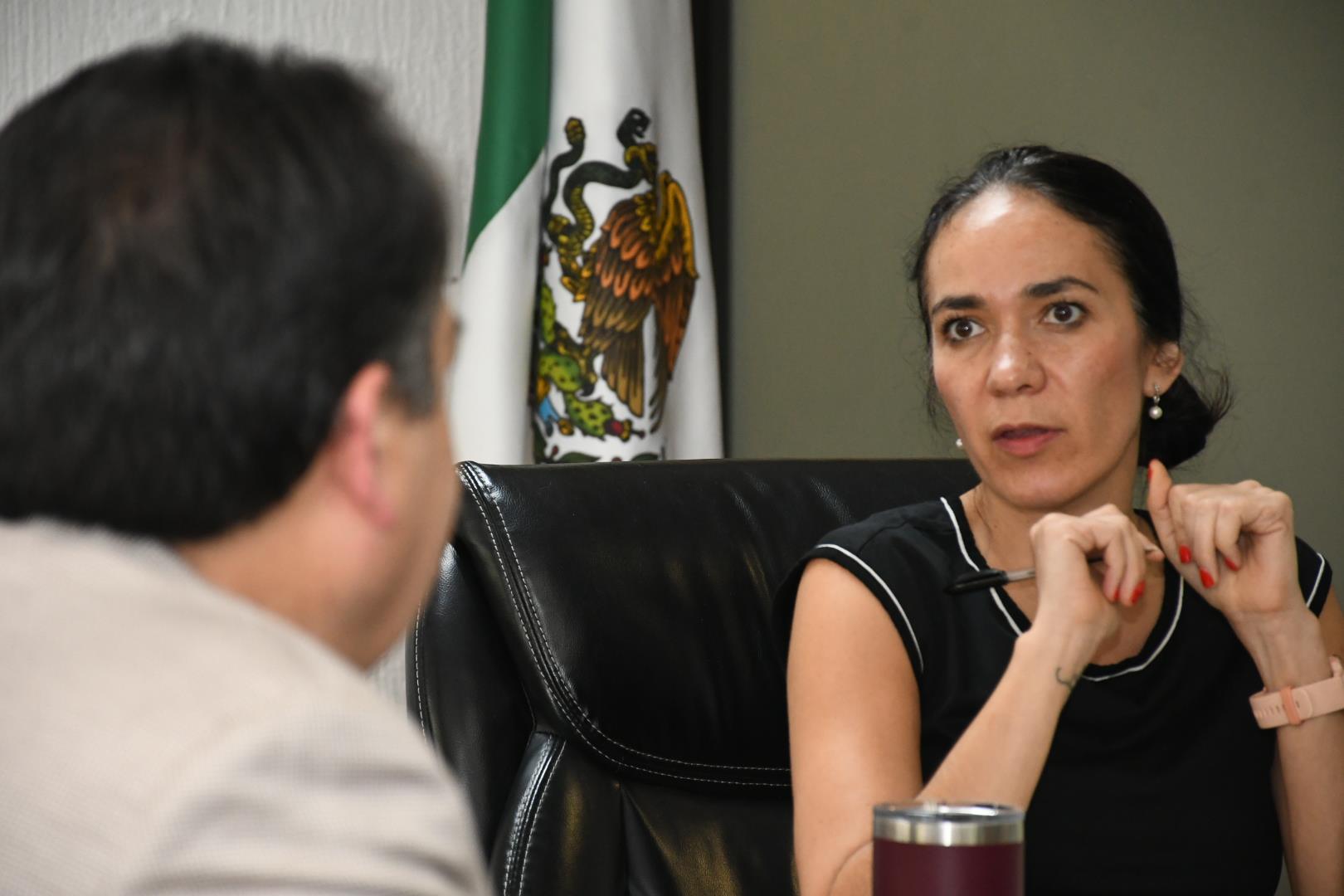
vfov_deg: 7.0
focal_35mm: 195
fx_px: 7279
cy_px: 448
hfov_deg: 10.5
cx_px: 672
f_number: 5.6
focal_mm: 130
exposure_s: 1/160
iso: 2500
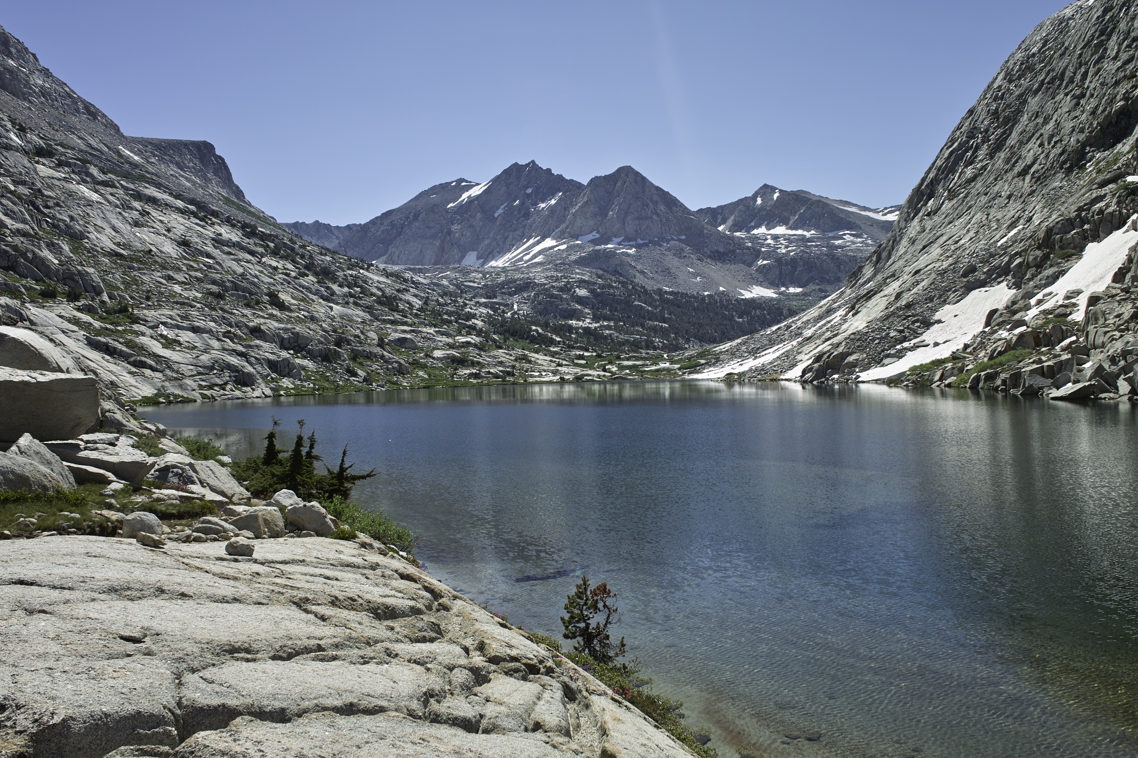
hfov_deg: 63.7
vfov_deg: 45.0
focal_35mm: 29
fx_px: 917
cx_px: 559
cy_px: 388
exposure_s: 1/125
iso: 100
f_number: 8
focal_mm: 16.6
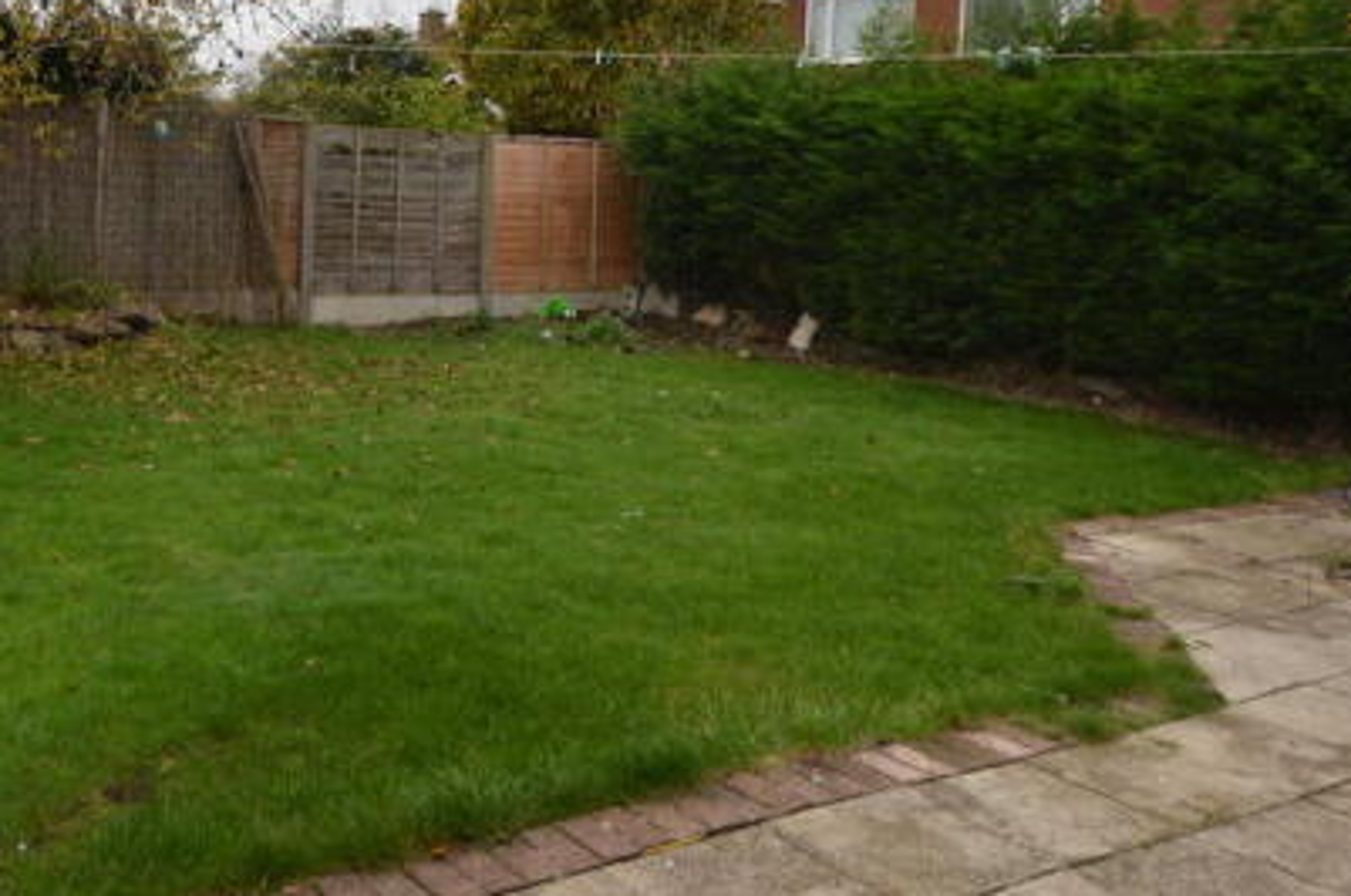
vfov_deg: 35.3
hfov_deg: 50.8
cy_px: 236
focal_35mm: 37
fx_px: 1379
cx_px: 404
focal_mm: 15
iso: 100
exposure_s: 1/200
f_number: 5
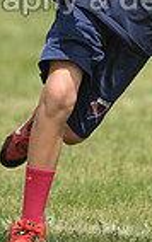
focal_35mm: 1249
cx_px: 96
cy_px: -82
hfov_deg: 1.1
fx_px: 8262
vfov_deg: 1.7
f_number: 4
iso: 640
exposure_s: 1/4000
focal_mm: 300
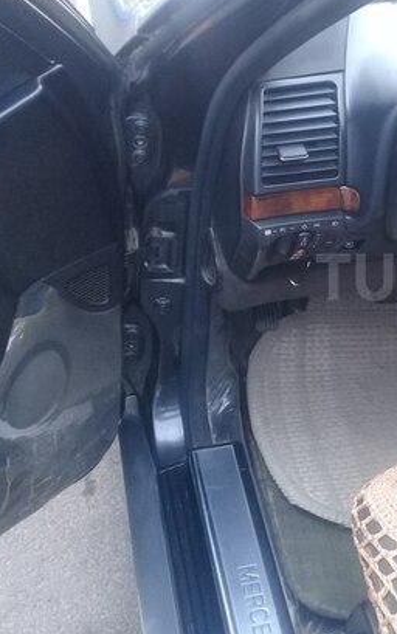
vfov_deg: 38.1
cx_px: 475
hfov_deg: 22.5
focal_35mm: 53
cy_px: 277
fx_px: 917
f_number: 2.2
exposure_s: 1/60
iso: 64
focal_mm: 3.3
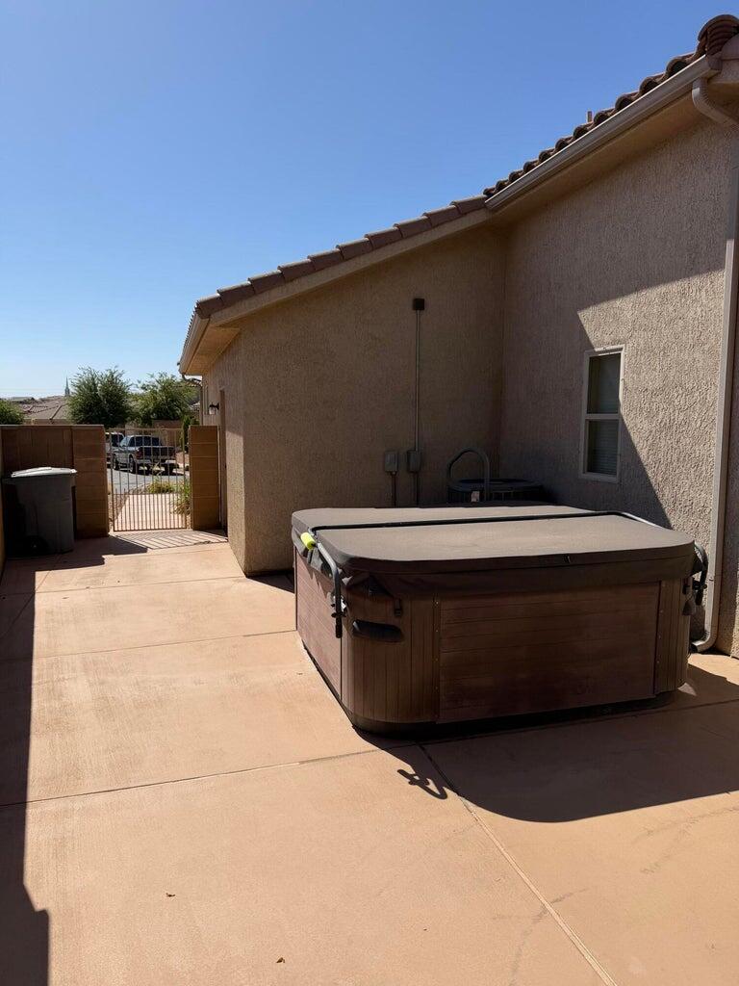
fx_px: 683
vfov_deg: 71.6
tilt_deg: -7.1
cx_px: 370
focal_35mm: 24
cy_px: 493
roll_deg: +0.0
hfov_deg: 56.8
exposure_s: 1/6711
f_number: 1.78
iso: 80
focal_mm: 6.76
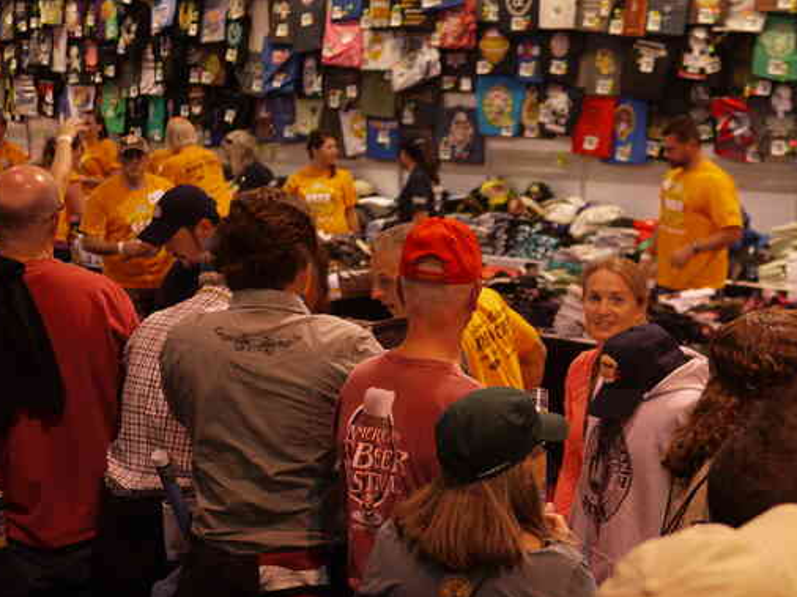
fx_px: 1726
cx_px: 599
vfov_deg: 19.6
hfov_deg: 25.7
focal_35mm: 75
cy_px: 382
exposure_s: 1/100
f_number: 1.7
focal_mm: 20
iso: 100
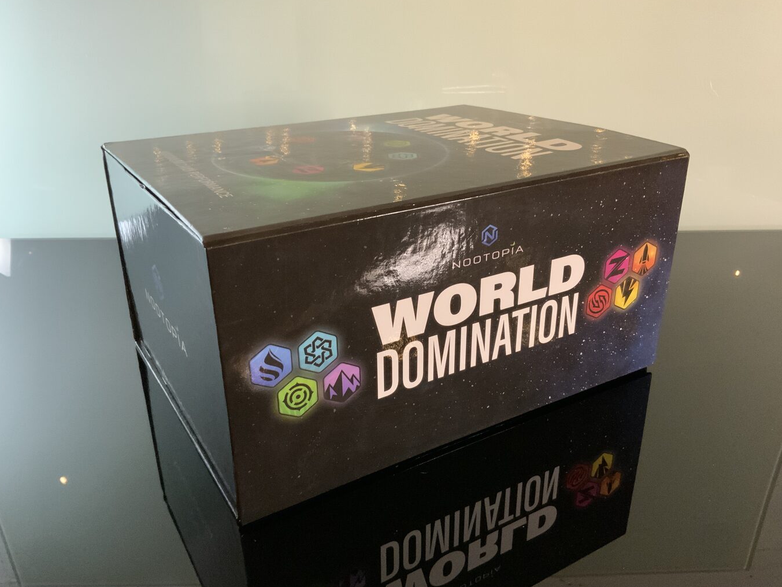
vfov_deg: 46.8
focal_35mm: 30
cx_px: 391
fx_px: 678
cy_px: 296
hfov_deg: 60.0
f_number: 1.8
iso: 400
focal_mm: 3
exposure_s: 1/30
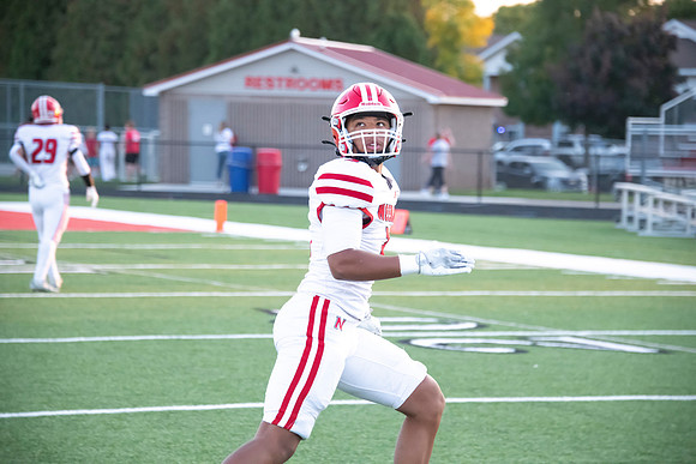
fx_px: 2901
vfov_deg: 9.2
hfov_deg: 13.7
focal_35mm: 150
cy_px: 232
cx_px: 348
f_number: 5.6
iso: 4000
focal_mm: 150
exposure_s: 1/800
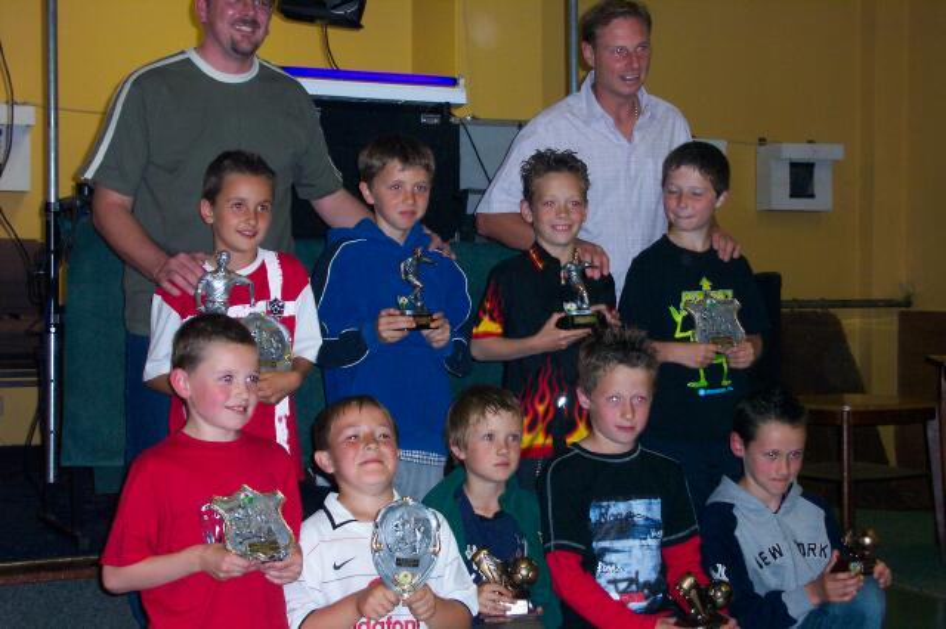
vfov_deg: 22.2
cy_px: 314
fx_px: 1602
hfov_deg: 32.9
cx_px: 473
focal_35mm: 61
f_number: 3.5
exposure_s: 1/45
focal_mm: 12.6
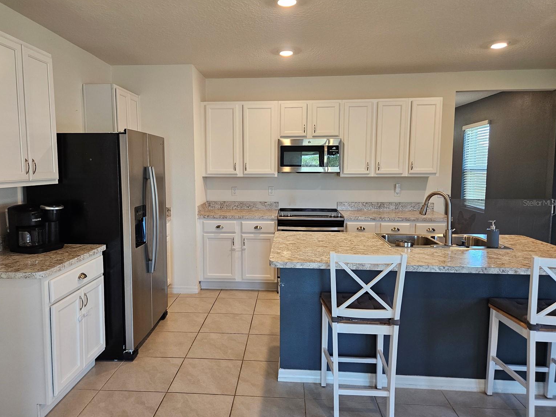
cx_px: 267
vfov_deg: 56.8
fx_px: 386
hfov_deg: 71.6
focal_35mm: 24
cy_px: 203
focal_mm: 5.4
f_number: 1.8
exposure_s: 1/120
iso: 200
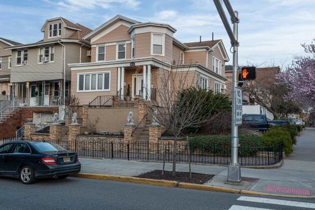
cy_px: 105
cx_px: 158
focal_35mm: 35
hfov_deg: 54.5
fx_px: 306
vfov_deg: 37.8
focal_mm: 35
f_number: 9
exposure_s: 1/5
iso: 250
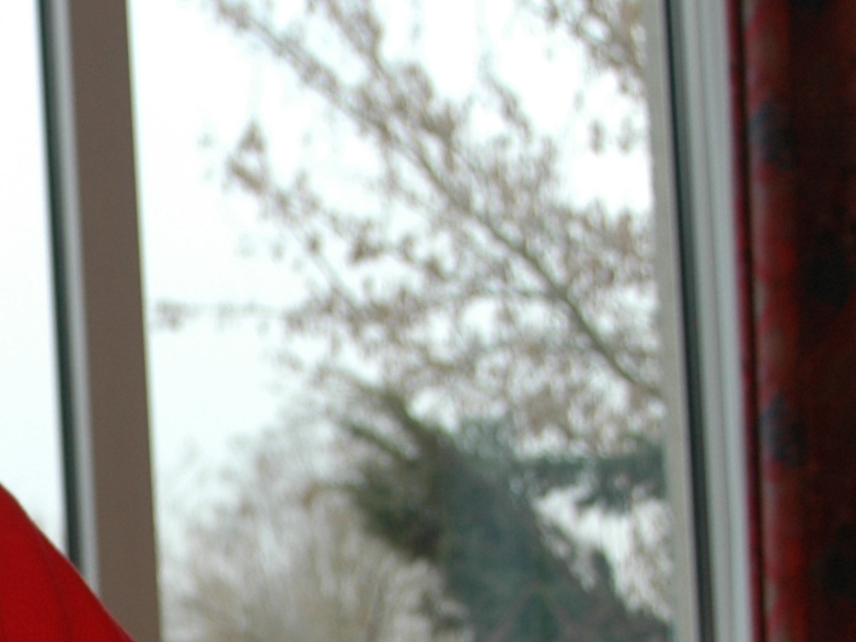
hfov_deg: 12.0
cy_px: 803
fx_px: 3976
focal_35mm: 161
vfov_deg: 9.1
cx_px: -213
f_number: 5
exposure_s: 1/100
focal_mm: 29
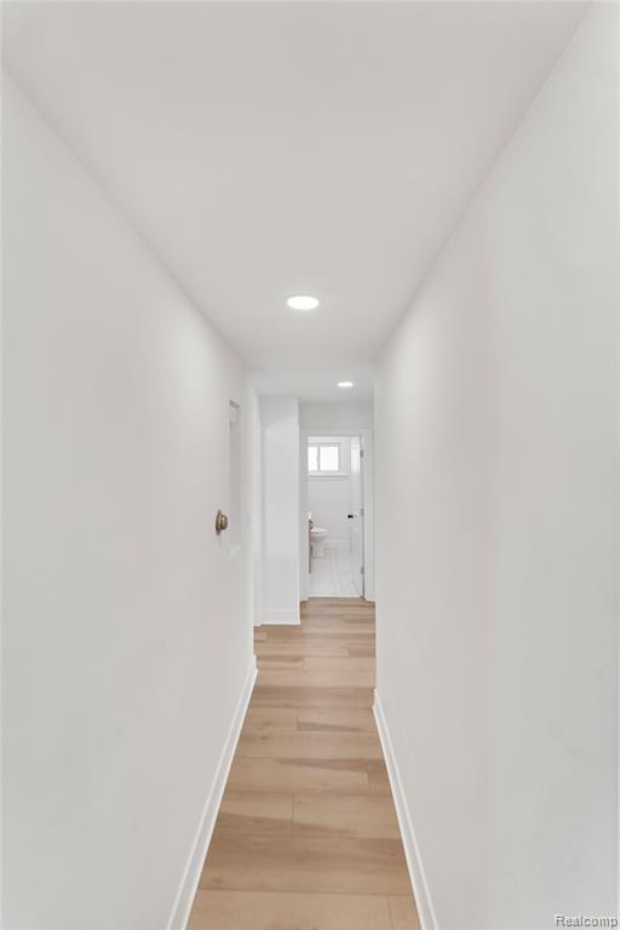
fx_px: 362
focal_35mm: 14
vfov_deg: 104.3
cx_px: 310
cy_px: 465
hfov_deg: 81.2
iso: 100
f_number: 8
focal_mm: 14
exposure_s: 1/4
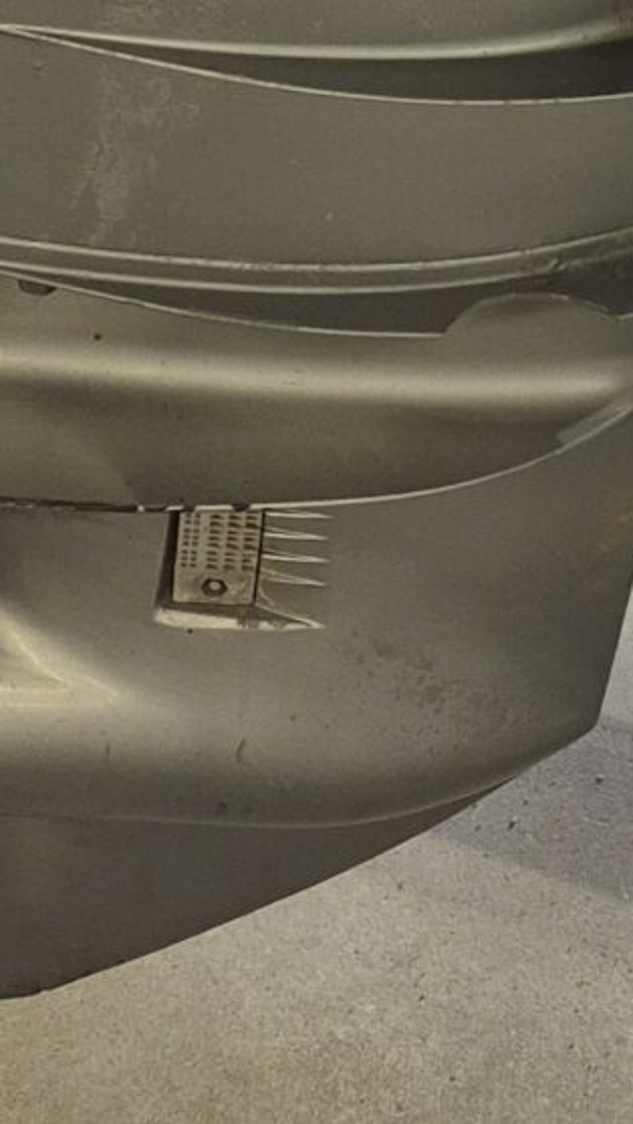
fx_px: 3430
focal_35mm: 115
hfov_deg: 10.4
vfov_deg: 15.5
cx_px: 774
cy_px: -999
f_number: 1.8
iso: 64
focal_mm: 5.4
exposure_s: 1/120
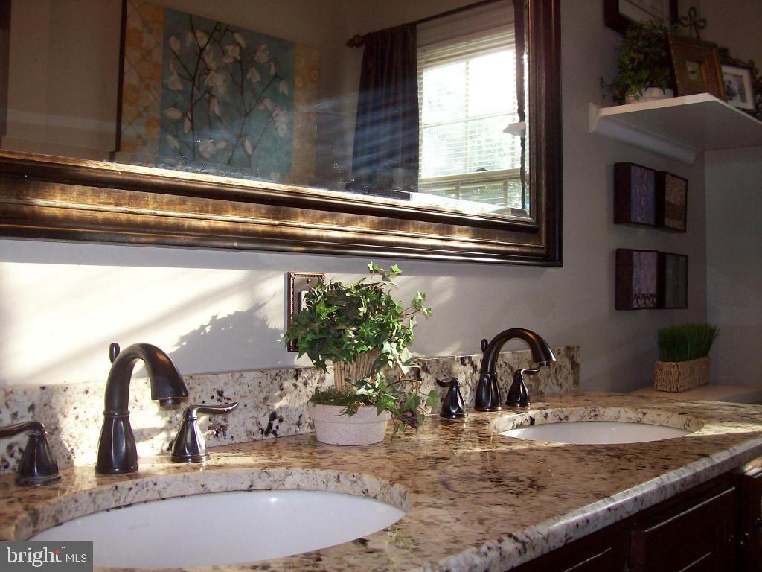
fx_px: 792
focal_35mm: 36
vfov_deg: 39.7
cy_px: 286
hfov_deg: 51.4
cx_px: 381
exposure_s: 1/64
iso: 80
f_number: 2.7
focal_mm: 6
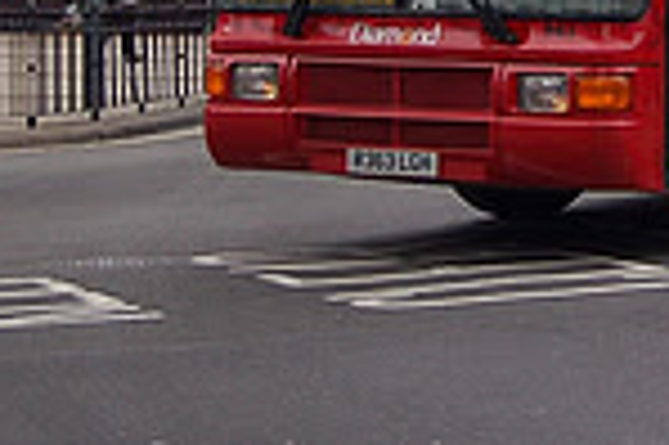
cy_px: -276
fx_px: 3804
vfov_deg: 6.6
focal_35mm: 205
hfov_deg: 10.0
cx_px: 633
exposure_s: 1/500
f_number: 4.8
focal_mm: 35
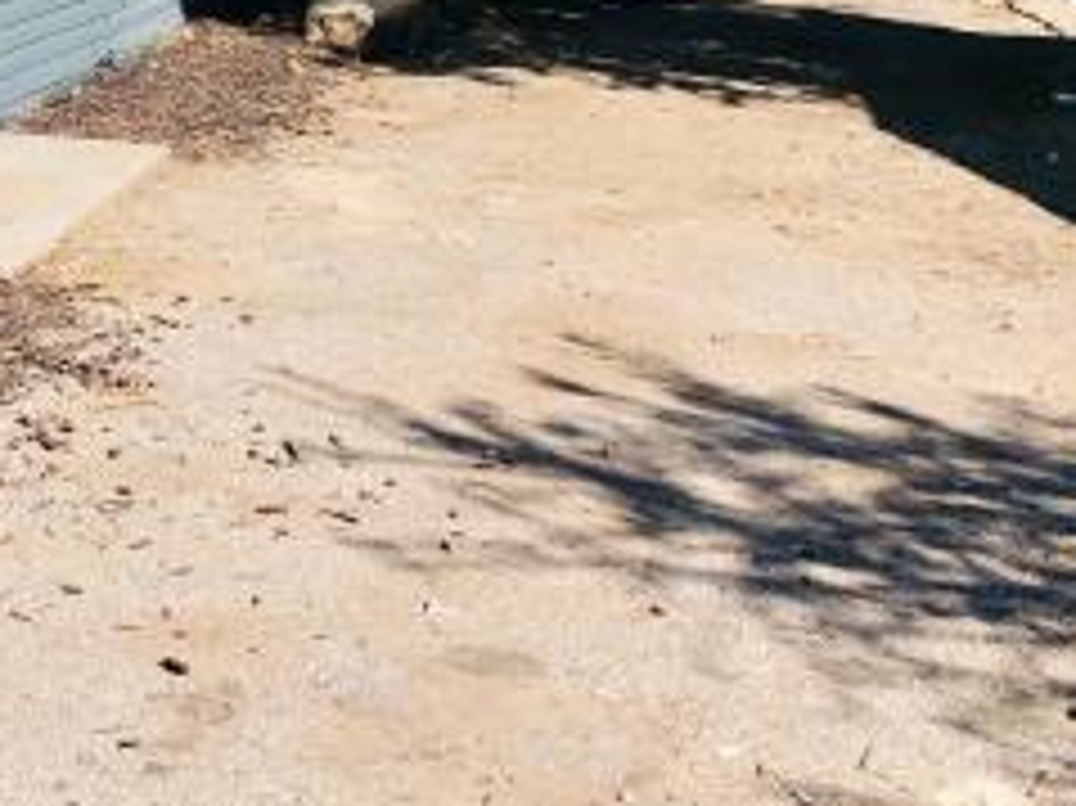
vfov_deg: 19.2
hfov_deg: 25.5
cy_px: 45
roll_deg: -2.5
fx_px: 2330
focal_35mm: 75
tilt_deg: -6.3
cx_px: 194
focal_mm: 4
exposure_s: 1/1389
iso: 20
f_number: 1.8
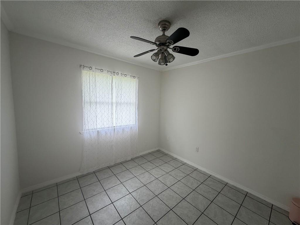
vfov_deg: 85.7
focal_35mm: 14
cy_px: 112
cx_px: 150
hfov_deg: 102.1
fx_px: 121
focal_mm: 2.22
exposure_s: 1/121
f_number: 2.2
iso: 160
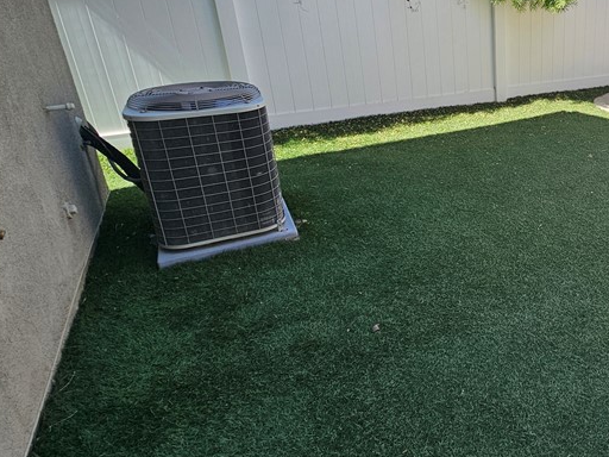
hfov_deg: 57.2
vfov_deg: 52.3
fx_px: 457
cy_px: 161
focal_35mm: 26
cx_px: 555
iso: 50
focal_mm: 2.2
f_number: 2.2
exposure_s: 1/909
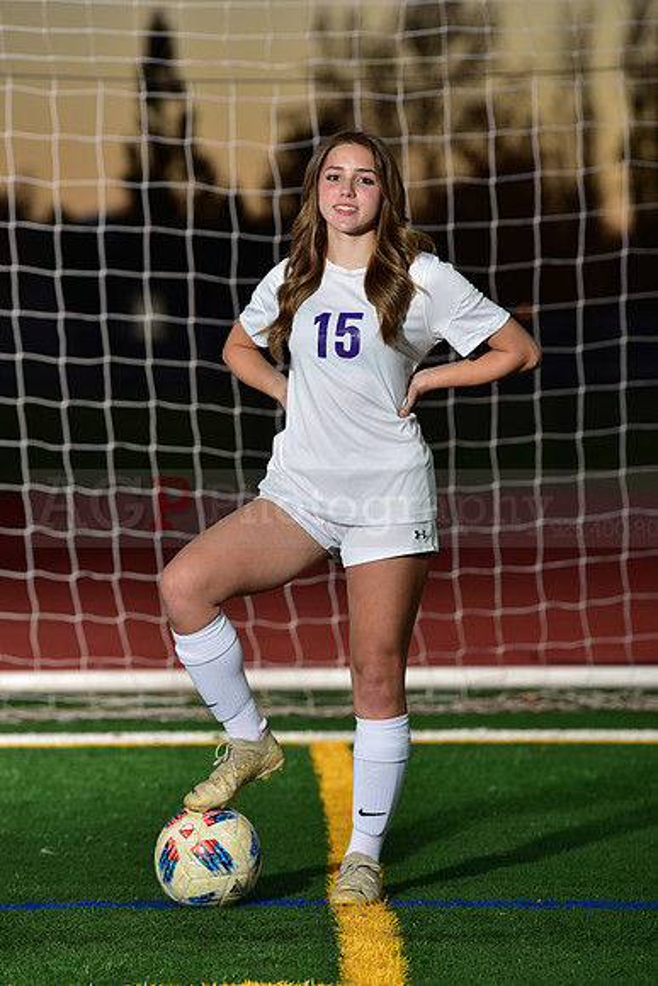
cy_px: 493
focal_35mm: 175
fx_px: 4795
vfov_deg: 11.7
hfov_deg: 7.9
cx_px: 329
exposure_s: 1/200
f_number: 4.5
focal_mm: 175
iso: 250
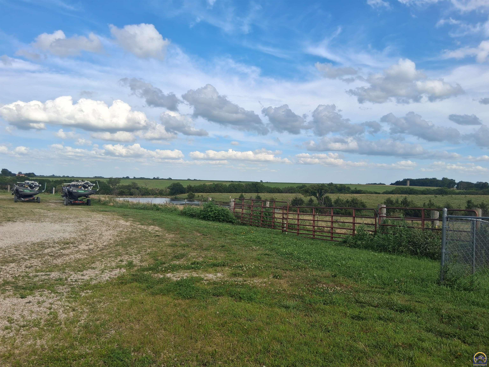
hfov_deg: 67.3
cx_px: 244
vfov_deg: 53.1
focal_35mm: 26
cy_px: 184
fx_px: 367
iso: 25
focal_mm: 3.98
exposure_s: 1/504
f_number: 1.8
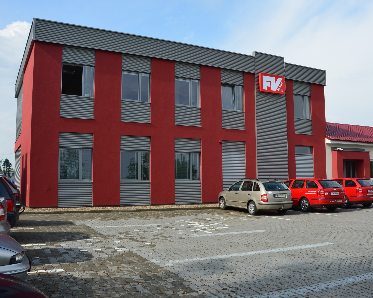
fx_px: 386
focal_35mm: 35
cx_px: 218
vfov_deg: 42.2
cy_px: 143
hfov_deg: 51.3
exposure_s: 1/125
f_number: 11
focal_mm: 18
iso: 140
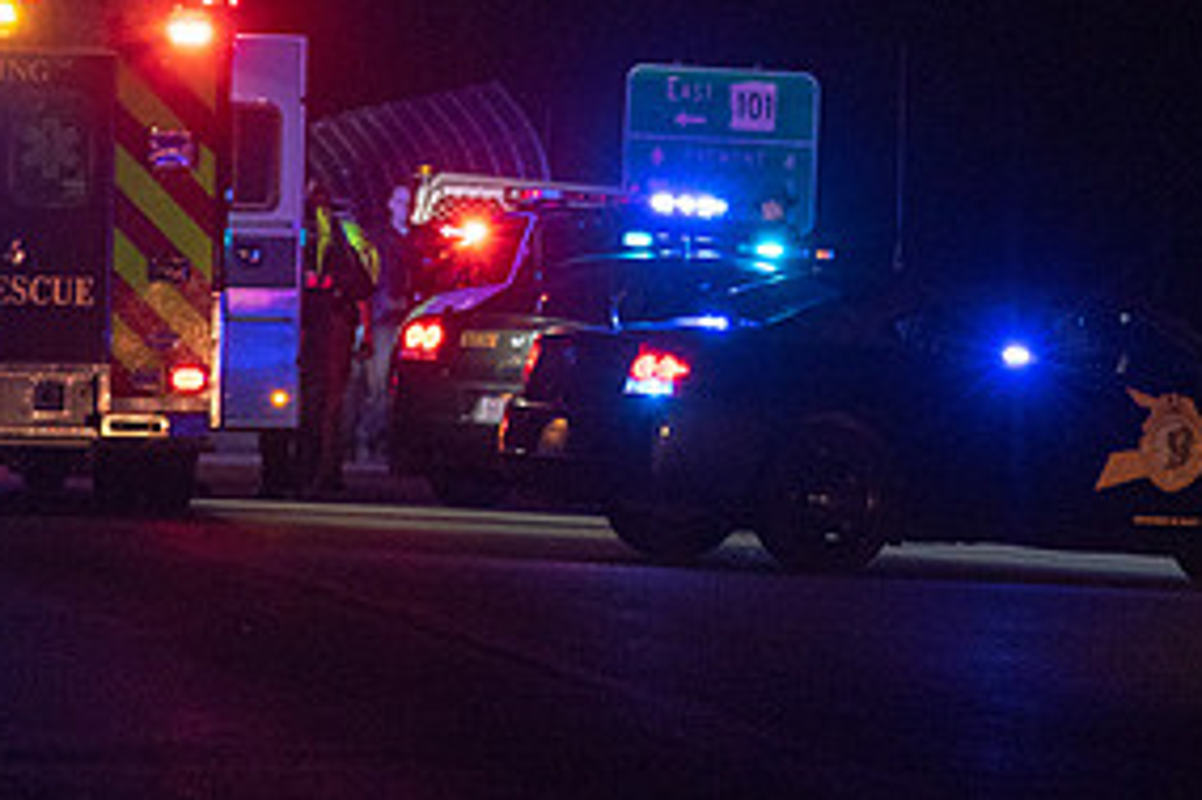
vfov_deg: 4.1
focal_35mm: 337
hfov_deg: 6.1
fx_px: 11245
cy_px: 269
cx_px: 830
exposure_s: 1/400
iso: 2000
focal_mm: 110
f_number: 4.5
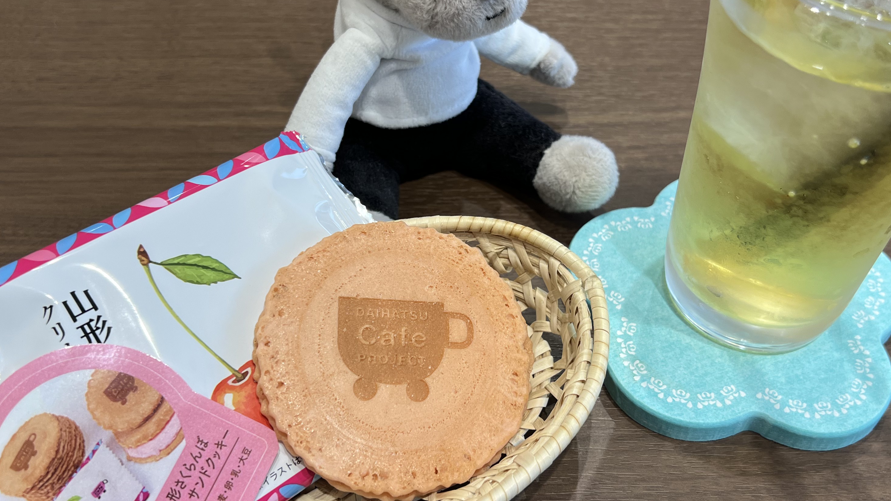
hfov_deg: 51.6
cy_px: 230
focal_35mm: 39
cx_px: 462
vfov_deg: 30.4
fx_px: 921
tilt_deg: -49.0
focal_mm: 5.7
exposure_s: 1/301
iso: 50
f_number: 1.5
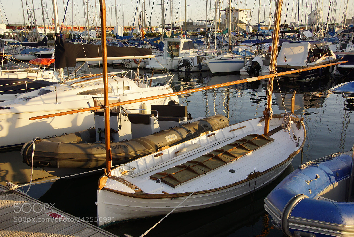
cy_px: 118
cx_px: 177
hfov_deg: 49.5
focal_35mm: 39
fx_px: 384
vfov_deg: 34.3
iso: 100
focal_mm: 26
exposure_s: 1/100
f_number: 8
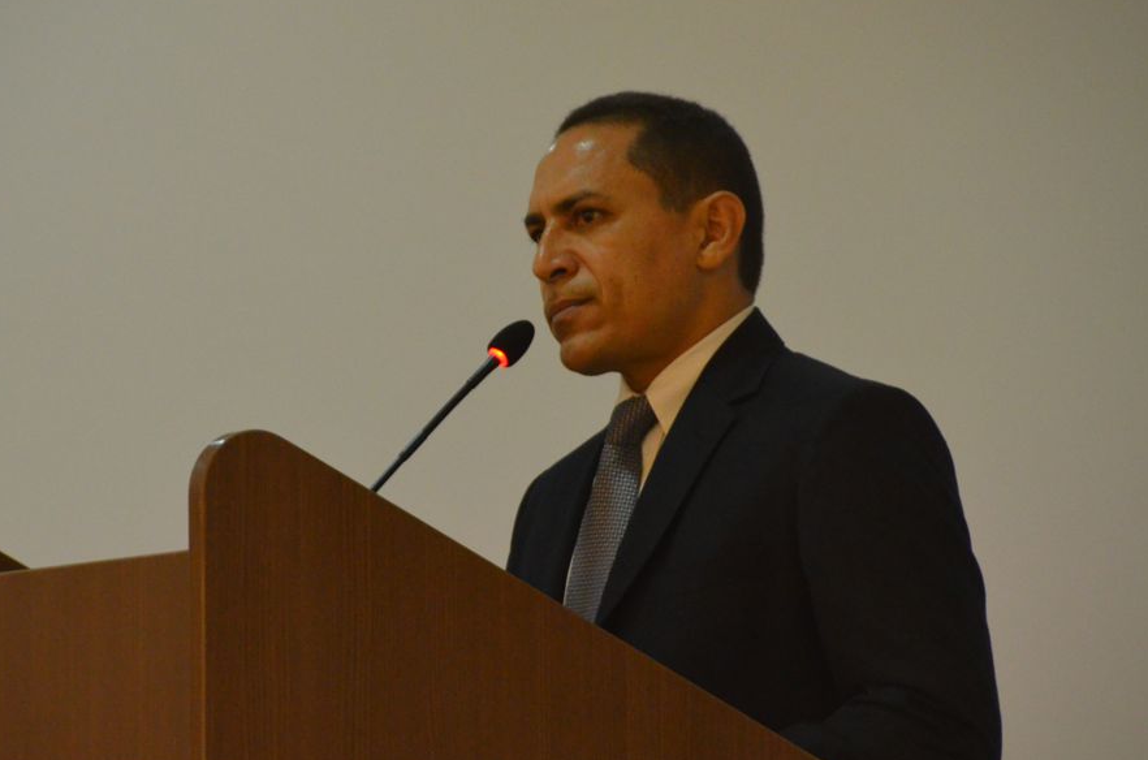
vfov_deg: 3.6
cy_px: 398
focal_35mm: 377
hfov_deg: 5.5
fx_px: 11996
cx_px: 460
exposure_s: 1/125
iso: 3200
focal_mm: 200
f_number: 5.6
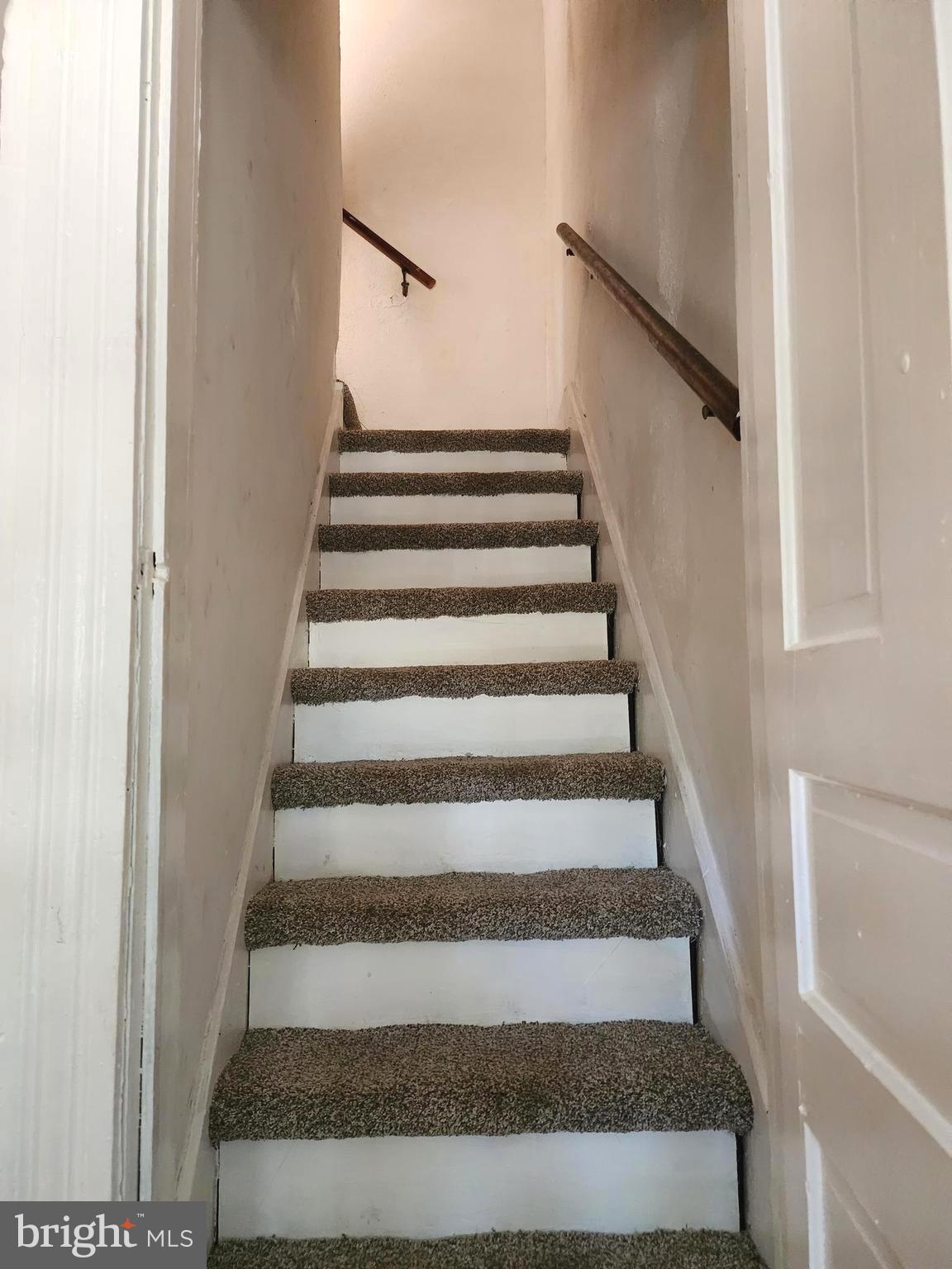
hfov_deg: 58.9
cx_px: 476
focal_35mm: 23
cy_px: 634
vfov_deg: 73.9
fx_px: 843
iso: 1000
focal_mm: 6.4
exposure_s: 1/120
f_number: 1.8
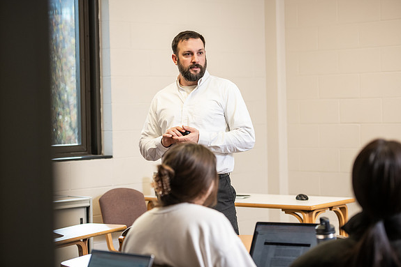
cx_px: 202
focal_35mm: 93
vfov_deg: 14.7
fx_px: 1036
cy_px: 134
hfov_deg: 21.9
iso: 800
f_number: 3.2
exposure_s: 1/200
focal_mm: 92
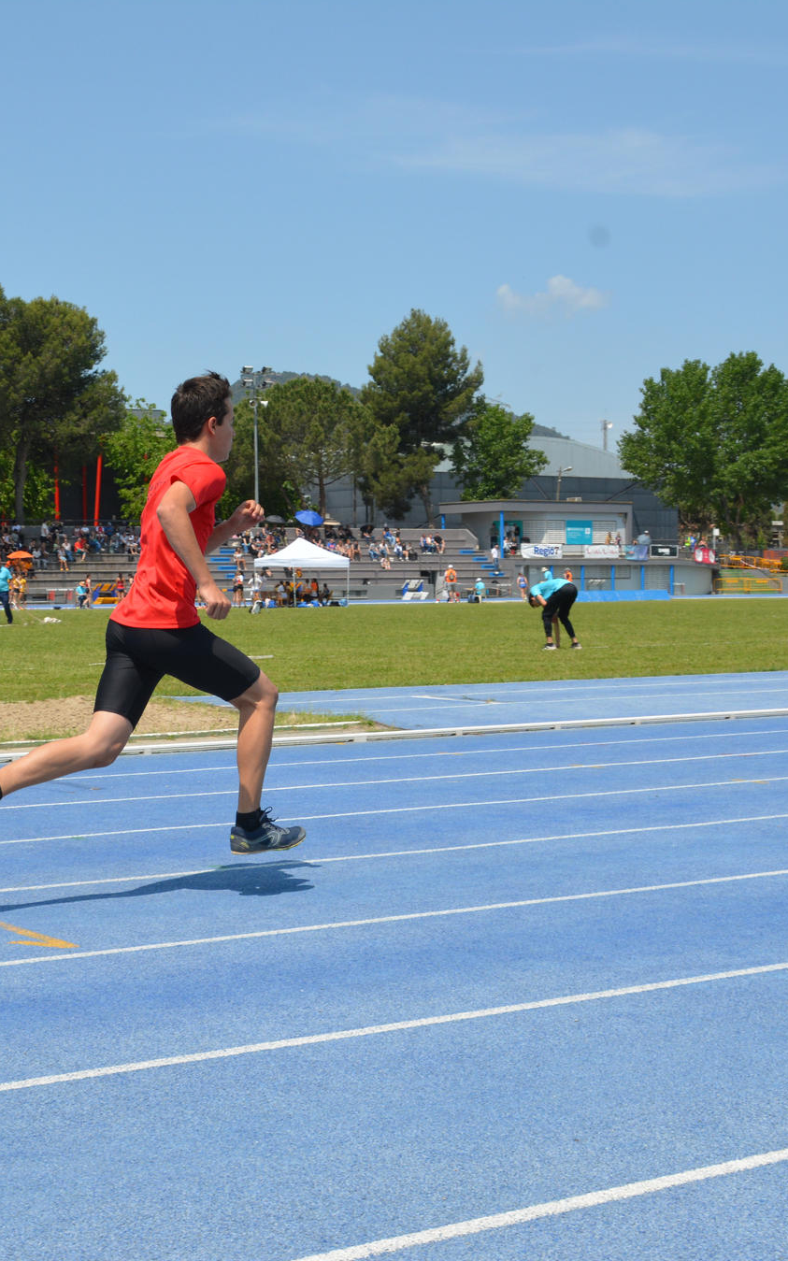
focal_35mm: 65
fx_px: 2234
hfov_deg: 19.9
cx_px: 246
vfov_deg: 31.5
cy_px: 635
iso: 400
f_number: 6.3
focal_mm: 28
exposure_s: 1/1600
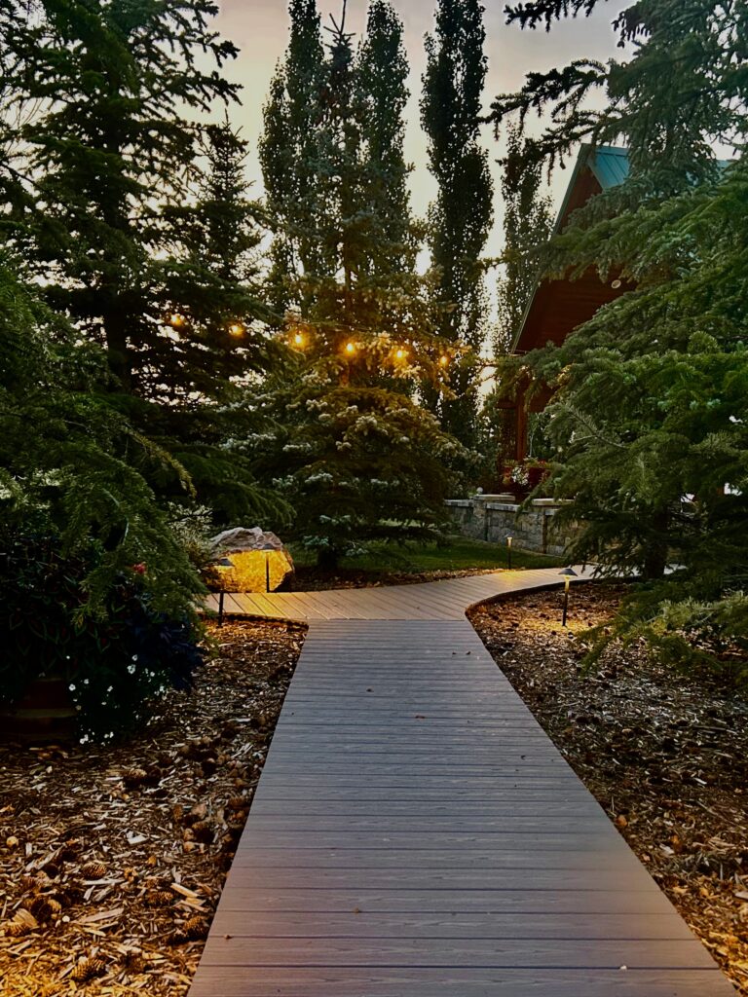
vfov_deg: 67.3
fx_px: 749
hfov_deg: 53.1
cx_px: 374
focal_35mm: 26
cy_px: 498
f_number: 1.5
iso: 640
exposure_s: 1/40
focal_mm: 5.7
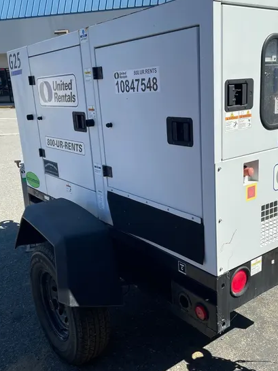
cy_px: 194
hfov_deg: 40.6
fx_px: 375
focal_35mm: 35
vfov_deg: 52.6
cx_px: 156
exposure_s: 1/3509
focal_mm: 4.2
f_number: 1.6
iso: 50
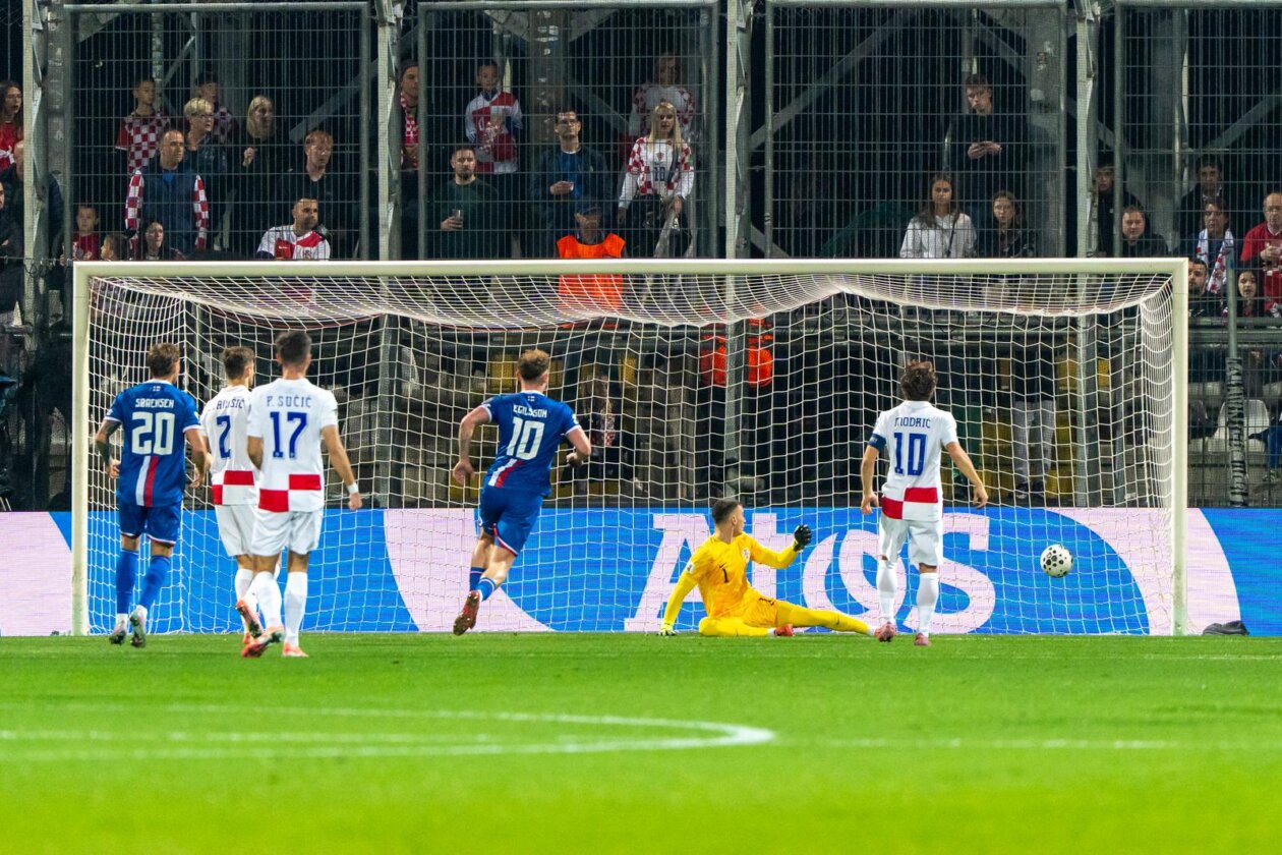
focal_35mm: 462
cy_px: 453
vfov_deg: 3.0
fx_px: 16456
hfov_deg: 4.5
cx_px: 751
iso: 2500
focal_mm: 200
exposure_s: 1/1600
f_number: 2.8
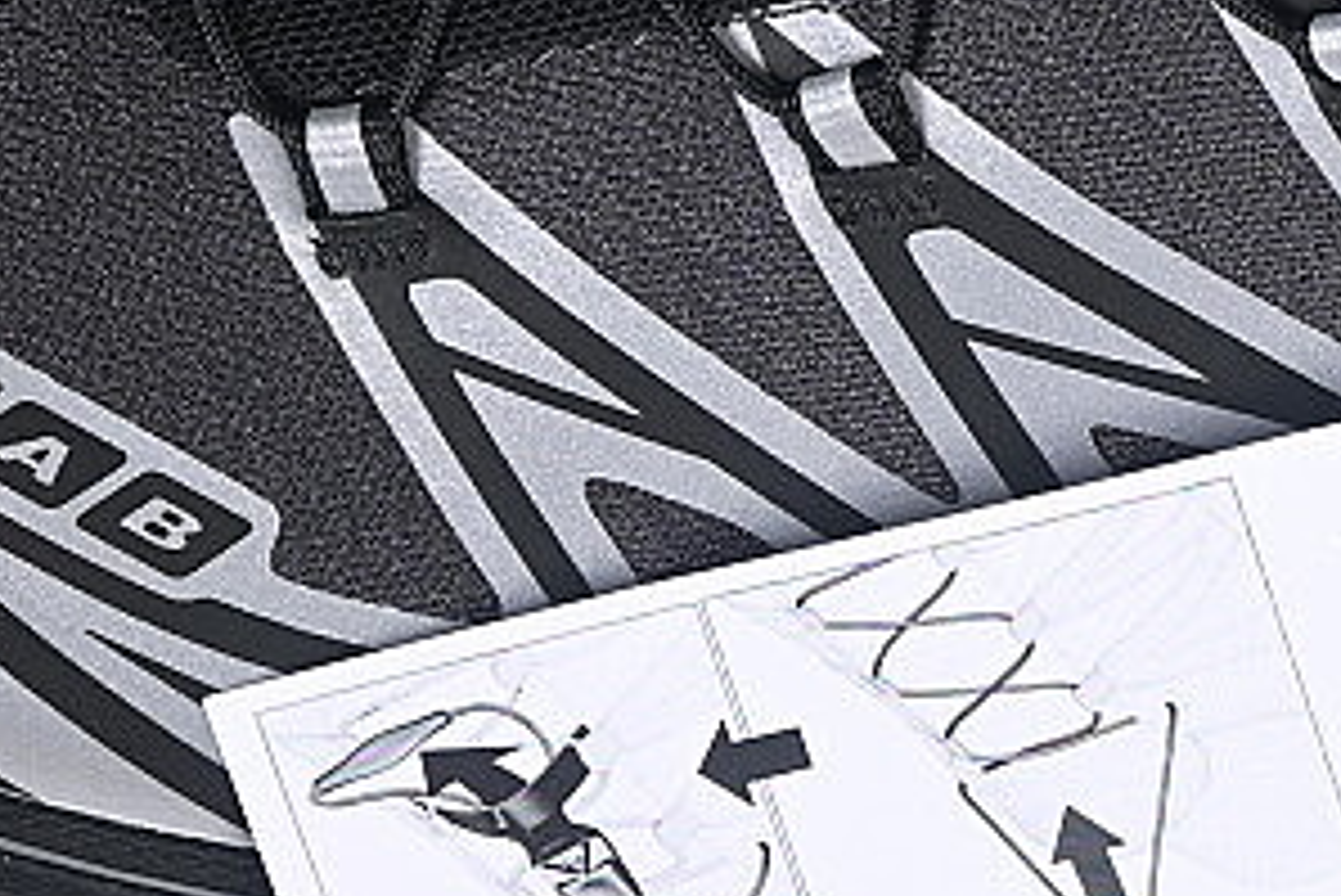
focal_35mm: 272
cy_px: -441
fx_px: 10136
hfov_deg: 7.6
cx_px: 1148
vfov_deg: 5.0
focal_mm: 50
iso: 160
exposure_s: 1/60
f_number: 6.3
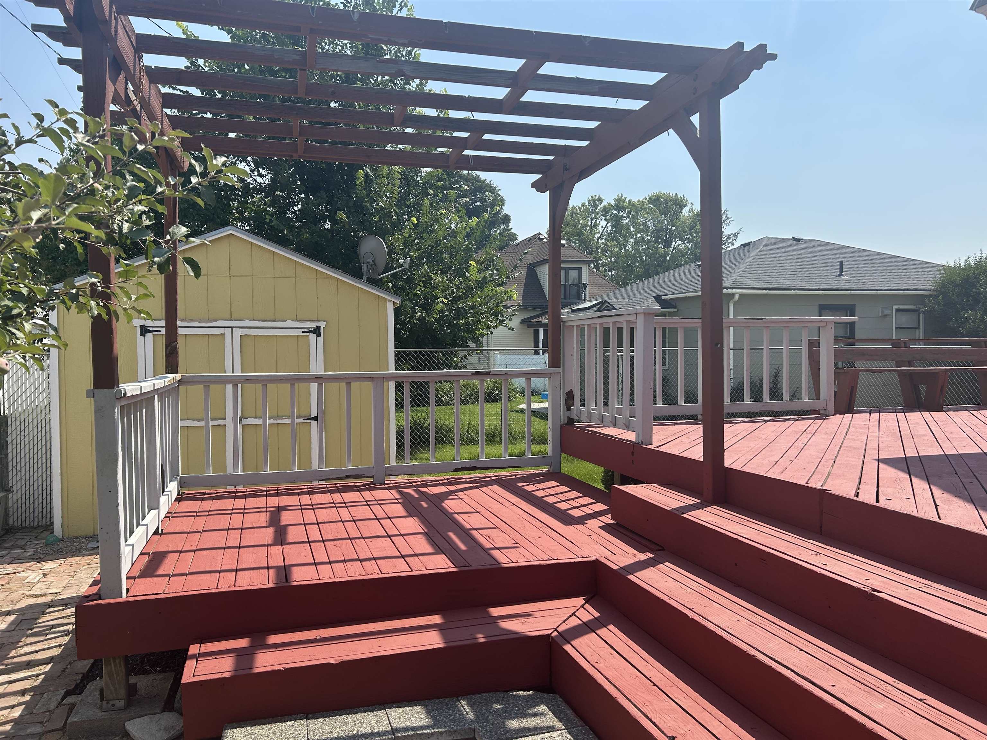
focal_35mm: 26
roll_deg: +0.7
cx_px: 494
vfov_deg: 53.1
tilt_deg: -2.6
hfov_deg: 67.3
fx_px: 741
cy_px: 370
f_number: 1.5
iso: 50
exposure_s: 1/3356
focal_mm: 5.7
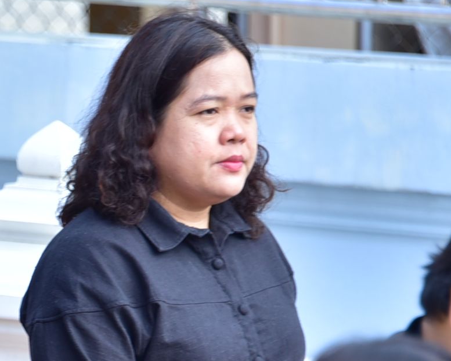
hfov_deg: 3.0
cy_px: 263
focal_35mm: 634
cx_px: -92
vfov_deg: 2.4
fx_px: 8465
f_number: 6.3
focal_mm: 210
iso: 250
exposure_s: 1/200
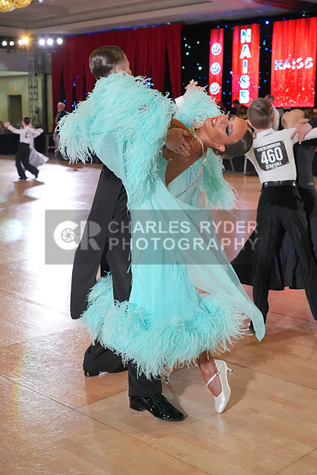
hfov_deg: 27.5
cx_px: 158
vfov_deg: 40.3
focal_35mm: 49
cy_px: 238
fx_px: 647
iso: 5000
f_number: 5.6
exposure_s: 1/400
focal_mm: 49
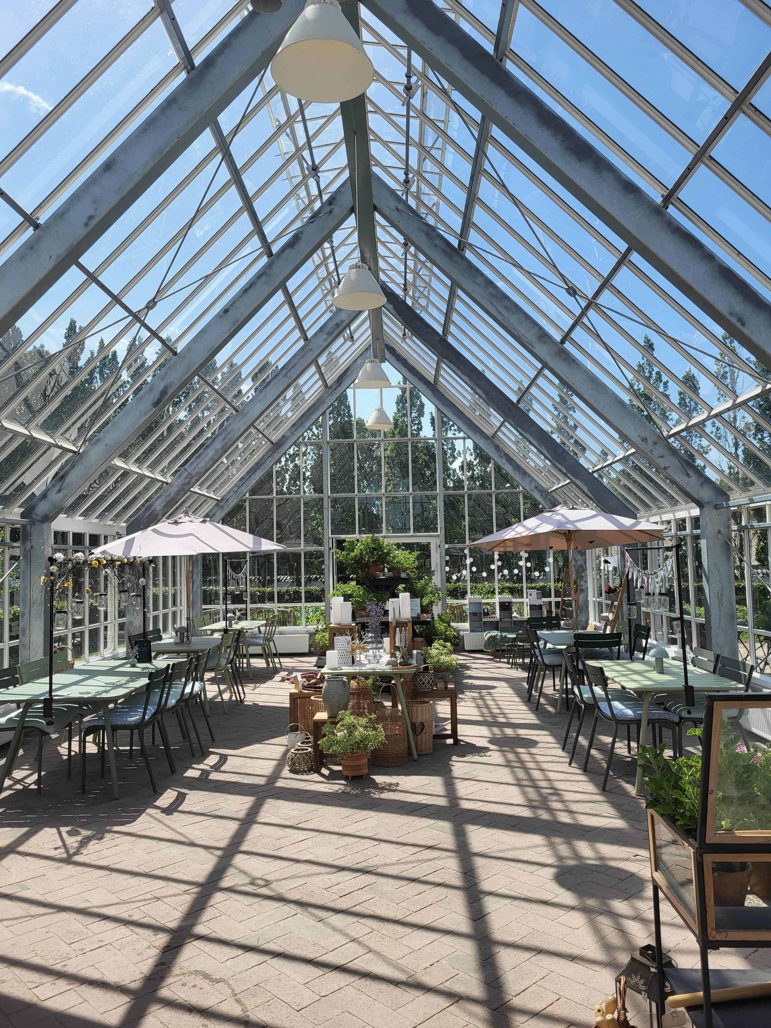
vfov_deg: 67.3
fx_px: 772
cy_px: 514
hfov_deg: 53.1
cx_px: 386
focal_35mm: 26
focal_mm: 5.4
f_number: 1.8
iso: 40
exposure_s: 1/1989
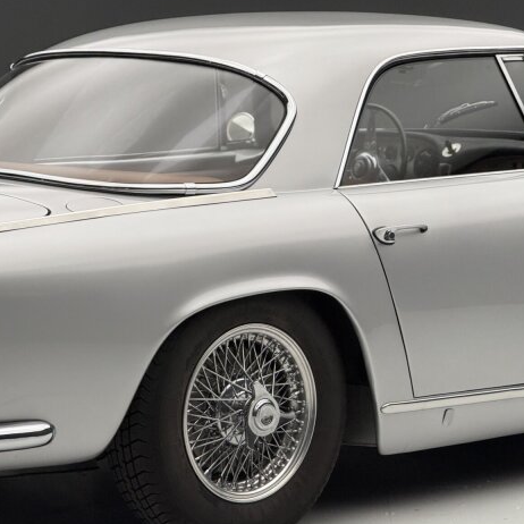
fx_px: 2518
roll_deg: +0.3
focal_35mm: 147
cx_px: 268
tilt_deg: -5.9
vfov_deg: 11.9
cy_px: 264
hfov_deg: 11.9
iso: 200
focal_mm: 15.66
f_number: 2.8
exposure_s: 1/99
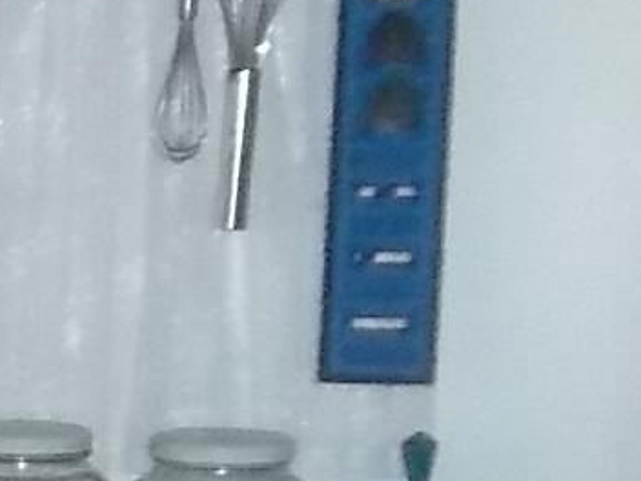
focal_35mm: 157
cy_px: 585
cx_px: -1162
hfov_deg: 10.0
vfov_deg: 9.3
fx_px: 2907
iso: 320
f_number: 3.5
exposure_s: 1/30
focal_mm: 4.9
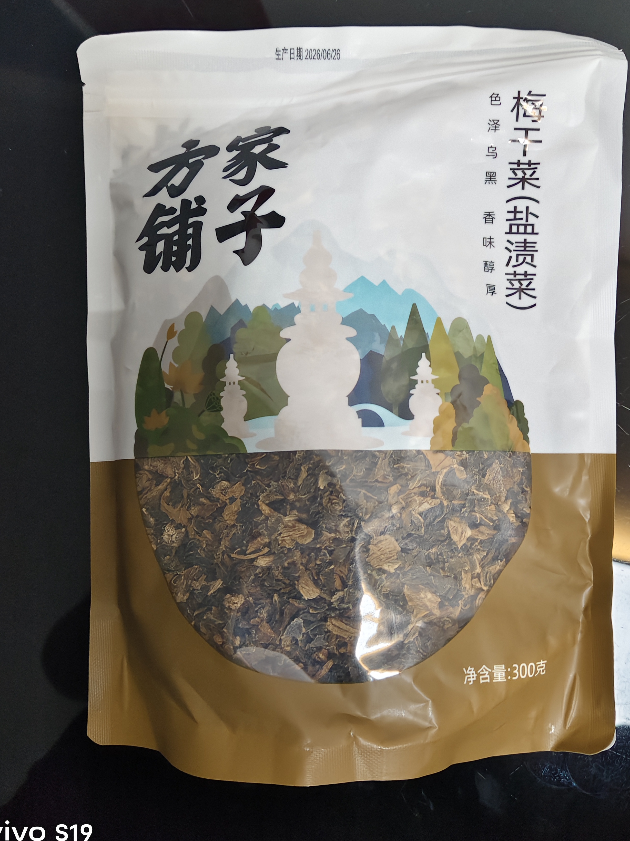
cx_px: 358
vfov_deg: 59.8
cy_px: 375
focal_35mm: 30
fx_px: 728
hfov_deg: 46.7
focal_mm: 5.56
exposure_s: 1/33.3
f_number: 1.88
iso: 476
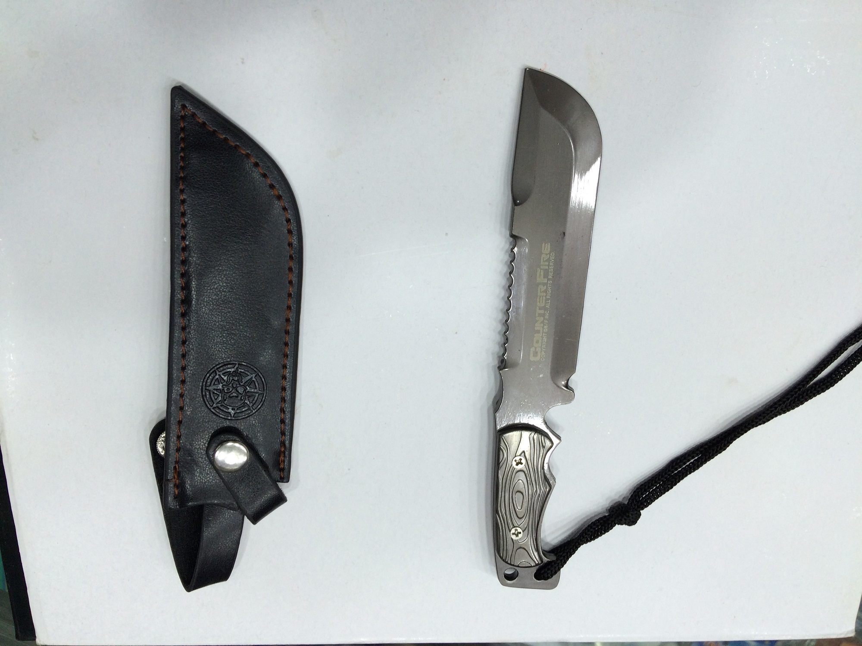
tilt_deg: -76.0
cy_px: 323
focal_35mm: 29
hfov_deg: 61.7
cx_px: 431
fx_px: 722
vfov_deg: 48.2
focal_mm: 4.15
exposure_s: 1/50
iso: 40
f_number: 2.2
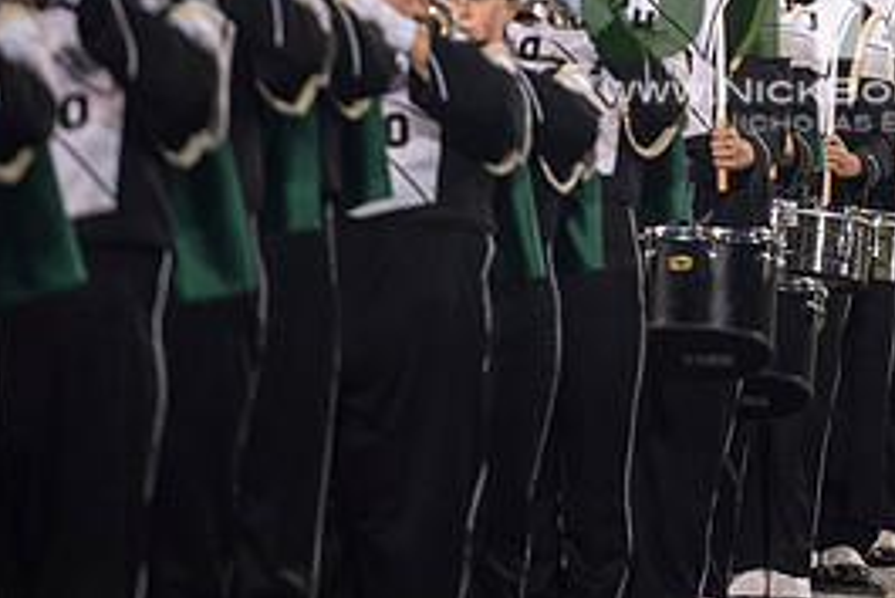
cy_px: -30
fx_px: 10870
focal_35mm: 437
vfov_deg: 3.1
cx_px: 834
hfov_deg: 4.7
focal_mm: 200
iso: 1000
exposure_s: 1/500
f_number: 2.8
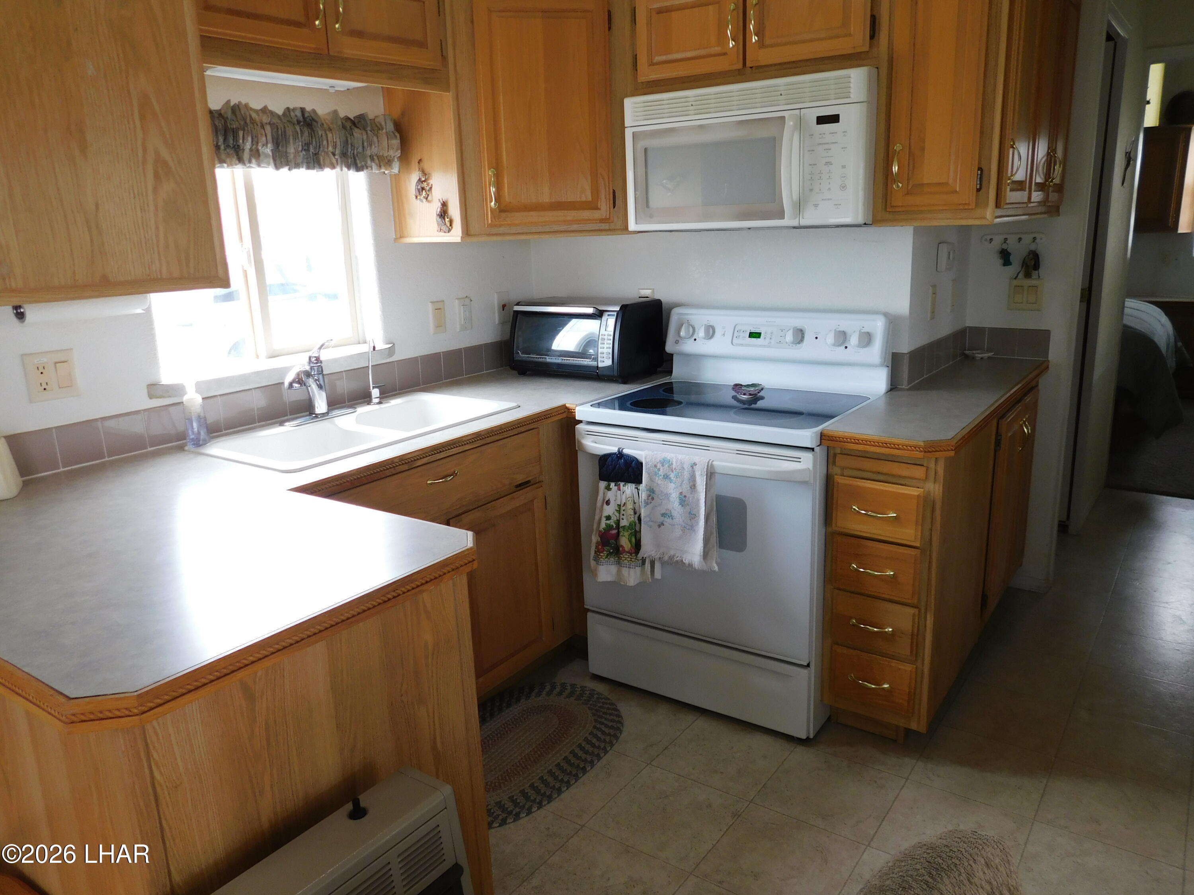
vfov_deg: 54.9
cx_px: 597
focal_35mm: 25
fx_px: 862
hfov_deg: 69.4
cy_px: 448
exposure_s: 1/60
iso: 125
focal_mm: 4.5
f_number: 3.1
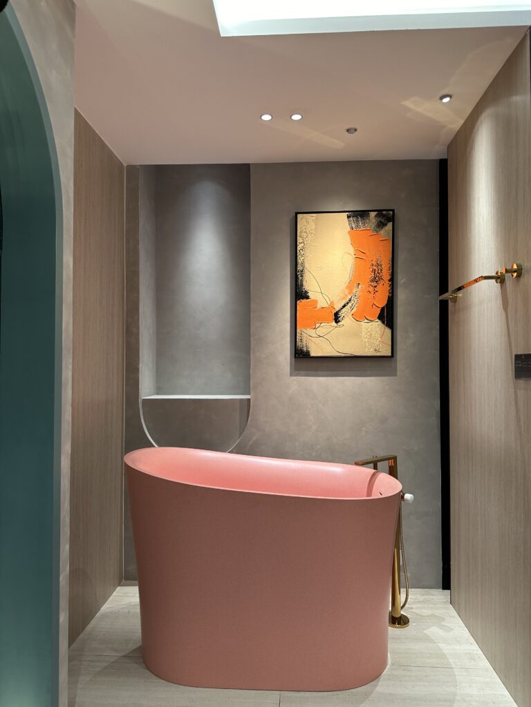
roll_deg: -0.5
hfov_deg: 56.8
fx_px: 491
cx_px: 266
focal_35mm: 24
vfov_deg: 71.6
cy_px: 354
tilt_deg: +2.0
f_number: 1.78
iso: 125
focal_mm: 6.86
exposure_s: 1/50
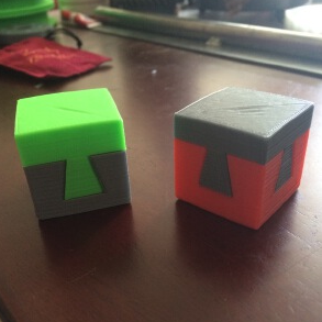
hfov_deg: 47.2
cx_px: 158
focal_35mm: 35
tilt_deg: -33.8
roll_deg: +3.7
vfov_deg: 47.0
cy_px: 188
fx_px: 368
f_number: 2.2
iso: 320
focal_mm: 4.15
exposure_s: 1/24
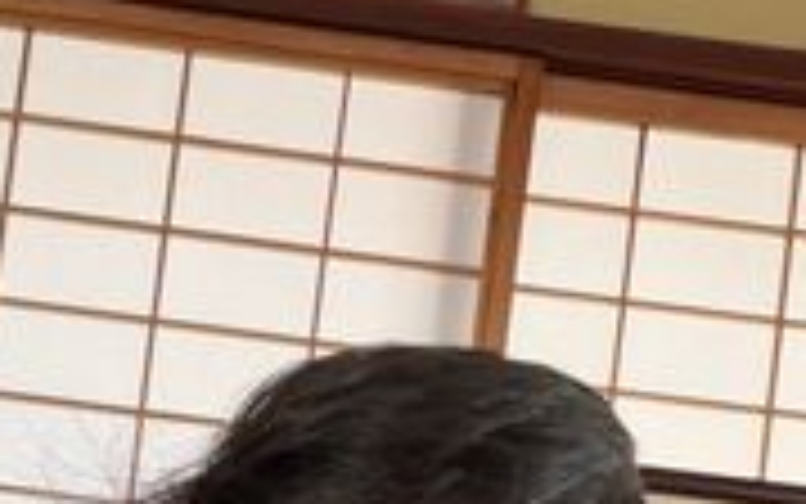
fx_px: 1560
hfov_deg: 28.9
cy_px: 864
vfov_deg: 16.0
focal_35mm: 71
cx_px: 306
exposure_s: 1/40
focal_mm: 2.71
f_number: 1.9
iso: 200
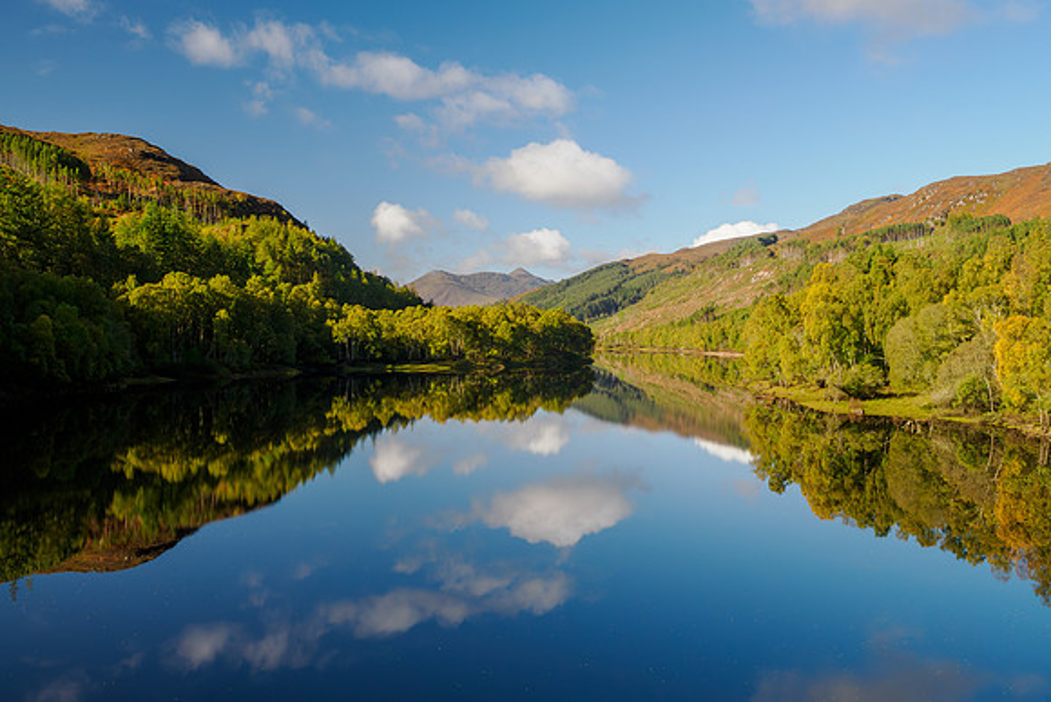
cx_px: 526
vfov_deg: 35.5
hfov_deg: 51.3
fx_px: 1093
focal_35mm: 37
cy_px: 307
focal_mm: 18
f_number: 5.6
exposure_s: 1/400
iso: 400
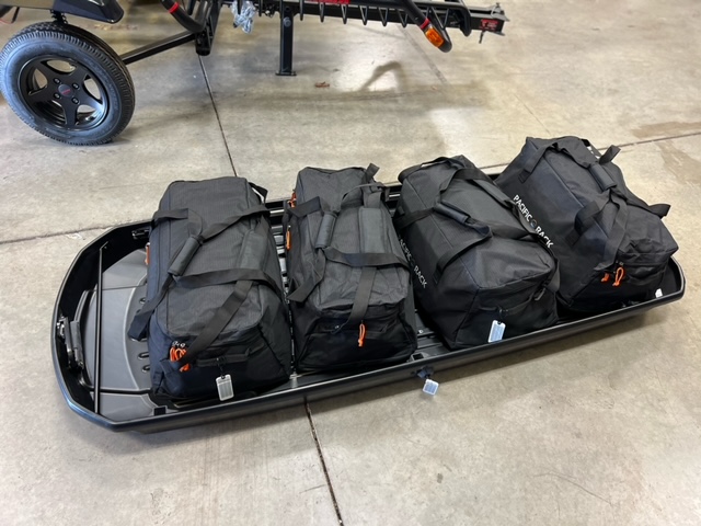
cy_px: 263
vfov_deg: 53.1
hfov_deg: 67.3
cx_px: 350
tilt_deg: -46.4
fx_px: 527
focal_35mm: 26
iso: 200
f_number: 1.5
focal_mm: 5.7
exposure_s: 1/60
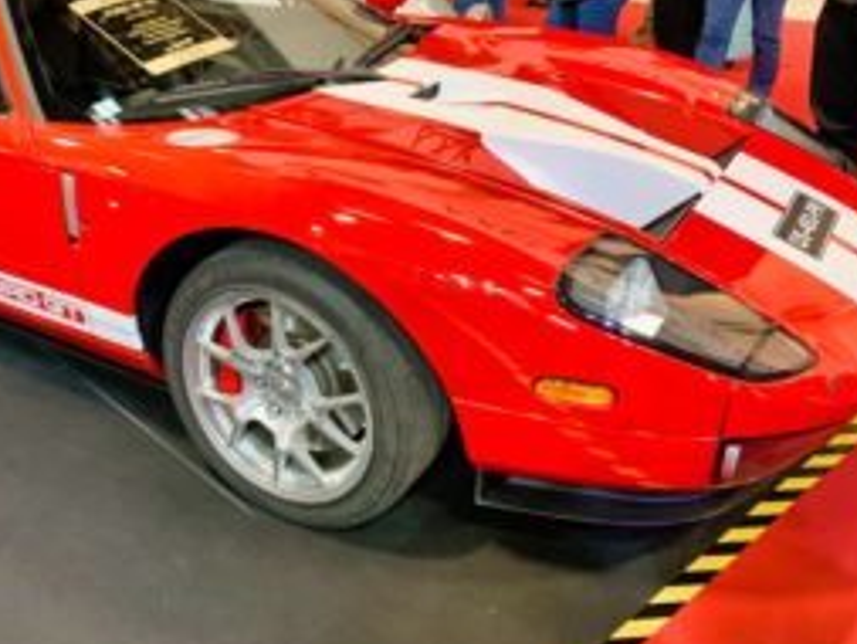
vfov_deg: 38.6
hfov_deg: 49.1
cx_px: 271
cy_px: 285
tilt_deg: -24.7
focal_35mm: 37
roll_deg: +1.5
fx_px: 916
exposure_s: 1/33
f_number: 1.8
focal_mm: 4.25
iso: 250
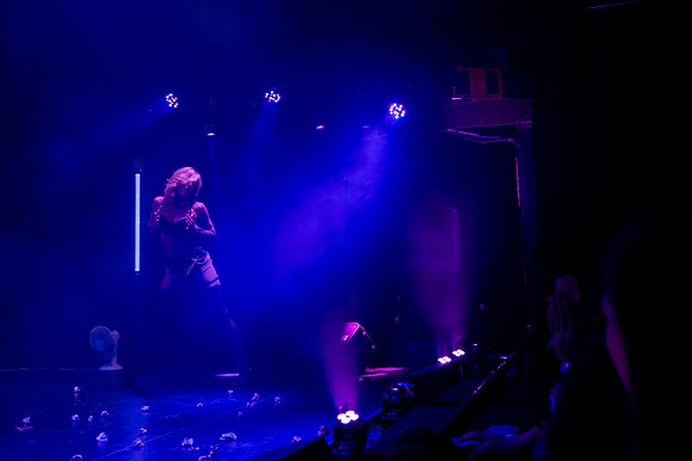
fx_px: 891
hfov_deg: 42.4
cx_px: 335
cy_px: 129
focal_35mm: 46
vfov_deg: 28.6
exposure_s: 1/160
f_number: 4
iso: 2500
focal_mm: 31
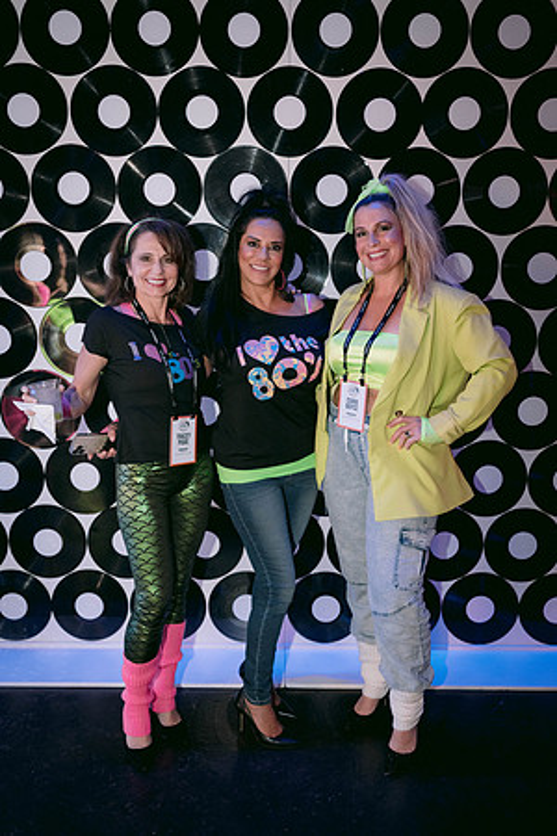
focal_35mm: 35
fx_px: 812
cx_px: 278
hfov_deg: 37.9
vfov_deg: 54.4
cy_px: 418
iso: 1600
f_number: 2.8
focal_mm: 35
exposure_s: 1/160
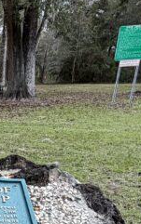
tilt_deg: -24.0
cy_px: 258
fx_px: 387
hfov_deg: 16.9
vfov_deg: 28.8
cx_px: -117
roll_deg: +1.5
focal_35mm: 63
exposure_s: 1/461
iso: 64
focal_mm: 2.22
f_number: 2.2
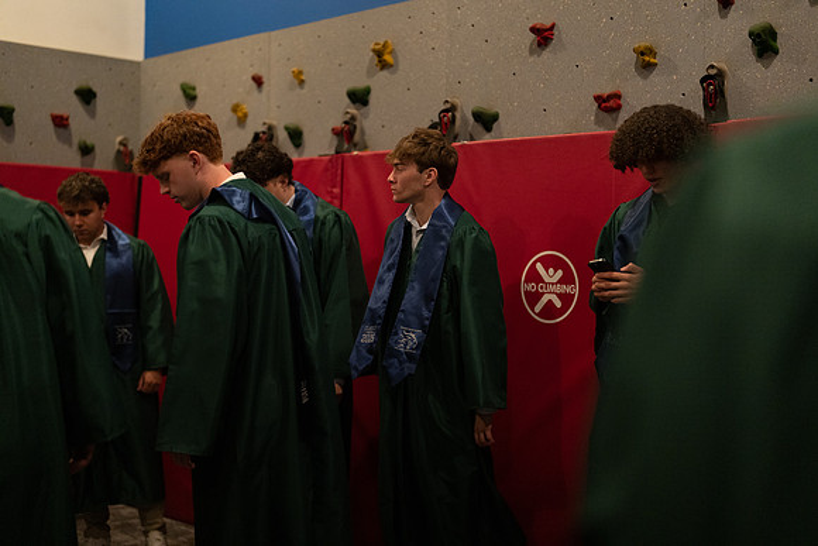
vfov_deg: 27.0
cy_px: 273
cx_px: 409
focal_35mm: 50
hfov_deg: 39.6
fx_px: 1136
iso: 2500
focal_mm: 50
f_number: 1.2
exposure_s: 1/400
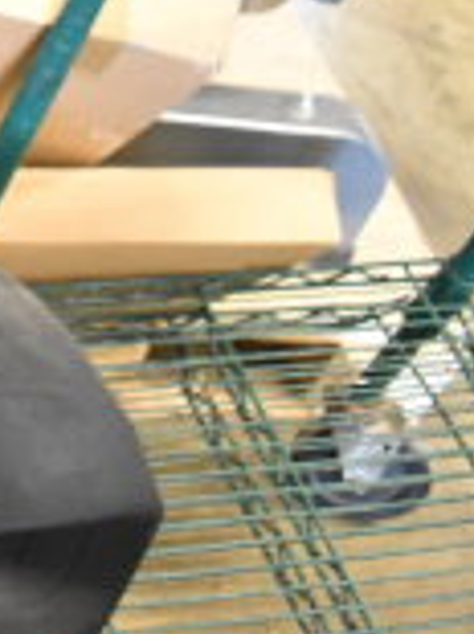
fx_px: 1865
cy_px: 22
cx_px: -678
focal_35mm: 102
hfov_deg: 11.7
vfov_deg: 18.8
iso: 4000
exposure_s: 1/30
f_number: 3.5
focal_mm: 18
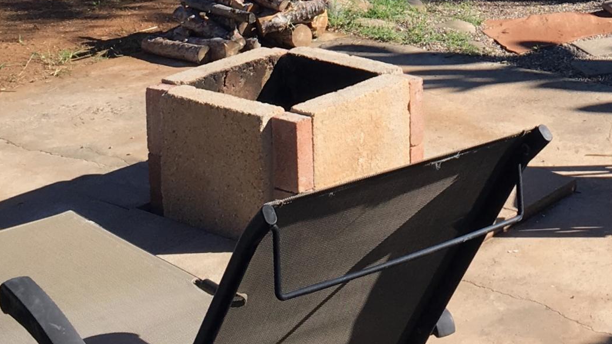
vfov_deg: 12.7
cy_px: -154
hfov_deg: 23.2
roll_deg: -0.3
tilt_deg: -8.1
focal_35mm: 91
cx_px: 466
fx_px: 1477
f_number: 2.2
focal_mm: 4.15
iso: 25
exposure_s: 1/974
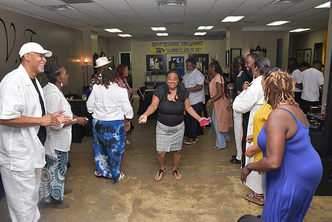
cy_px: 111
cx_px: 166
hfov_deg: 61.9
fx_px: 277
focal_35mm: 30
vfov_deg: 43.6
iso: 800
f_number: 5.6
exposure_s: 1/160
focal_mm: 20
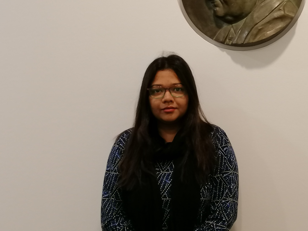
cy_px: 116
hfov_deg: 41.2
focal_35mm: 46
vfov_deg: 31.5
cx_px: 154
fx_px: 409
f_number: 2.2
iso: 250
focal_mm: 3.81
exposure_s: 1/33.3
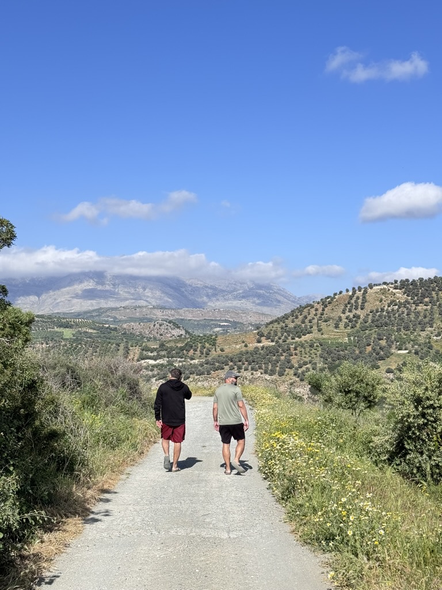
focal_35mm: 48
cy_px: 295
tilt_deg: +2.3
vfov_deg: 39.7
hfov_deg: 30.3
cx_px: 221
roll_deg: +0.4
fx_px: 817
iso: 64
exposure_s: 1/2717
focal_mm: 6.76
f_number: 1.78
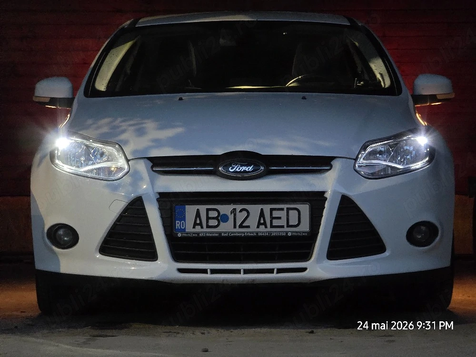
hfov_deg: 17.1
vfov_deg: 12.9
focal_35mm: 115
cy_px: 178
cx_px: 238
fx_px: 1581
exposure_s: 1/16.7
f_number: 3.4
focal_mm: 18.6
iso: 2500
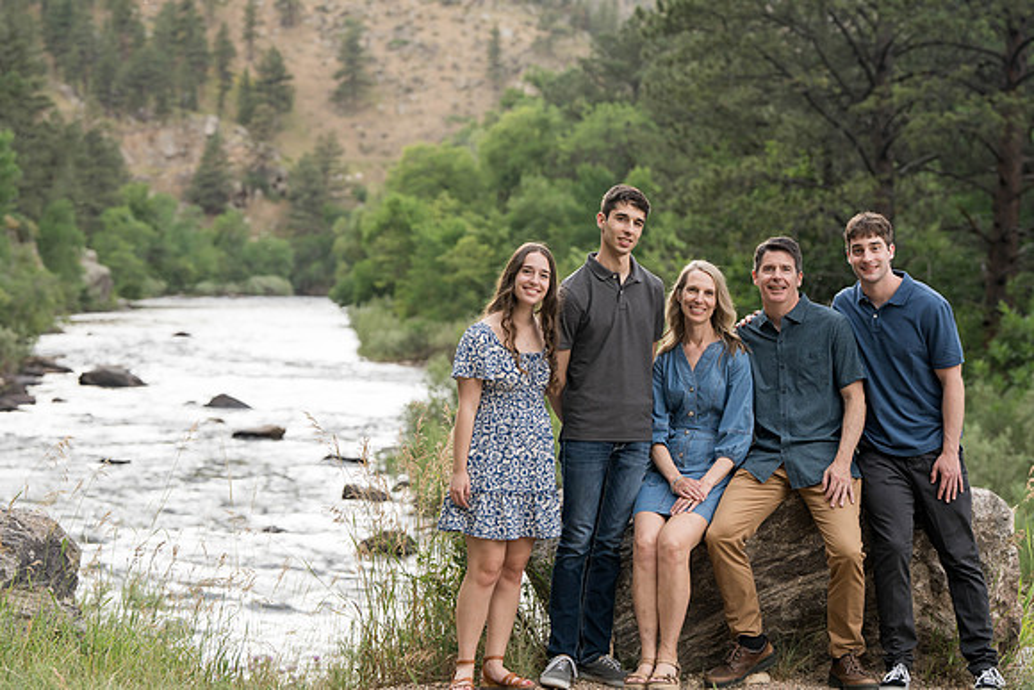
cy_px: 345
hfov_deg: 19.8
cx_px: 517
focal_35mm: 103
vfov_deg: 13.3
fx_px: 2959
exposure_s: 1/160
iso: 800
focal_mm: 103
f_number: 4.5
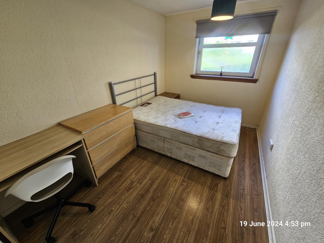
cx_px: 162
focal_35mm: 13
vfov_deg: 89.9
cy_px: 122
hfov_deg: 106.2
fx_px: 122
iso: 100
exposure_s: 1/50
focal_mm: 2.2
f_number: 2.2
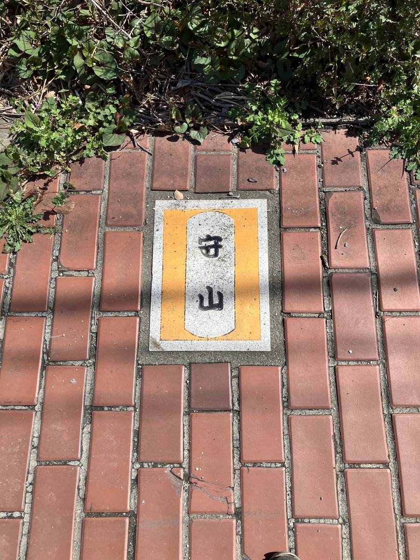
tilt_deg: -70.2
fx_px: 453
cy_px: 280
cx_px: 210
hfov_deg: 49.7
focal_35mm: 28
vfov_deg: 63.4
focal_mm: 3.99
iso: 32
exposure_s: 1/2024
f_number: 1.8
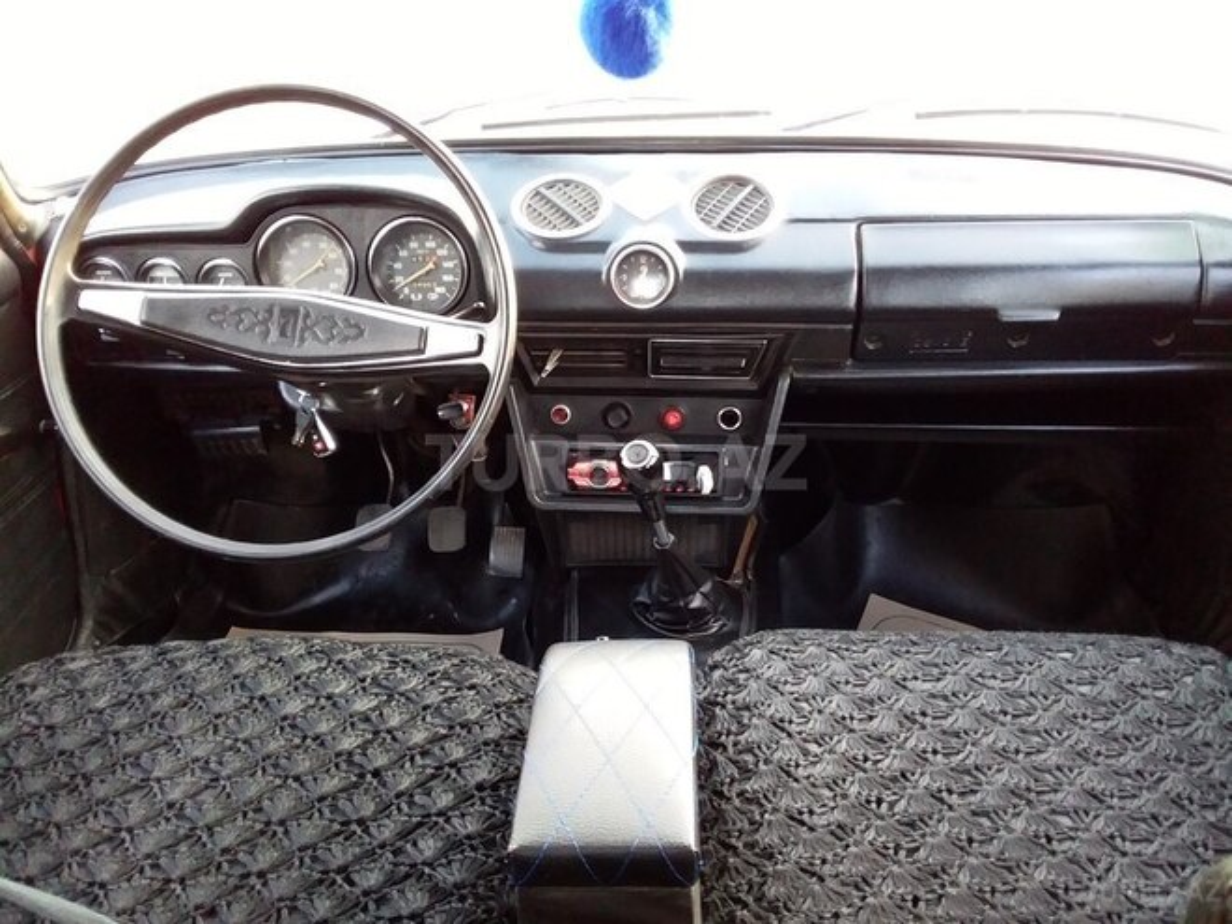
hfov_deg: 58.4
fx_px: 1103
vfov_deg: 45.4
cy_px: 462
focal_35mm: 31
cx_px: 616
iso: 160
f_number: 2.2
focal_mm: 3.3
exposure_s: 1/40
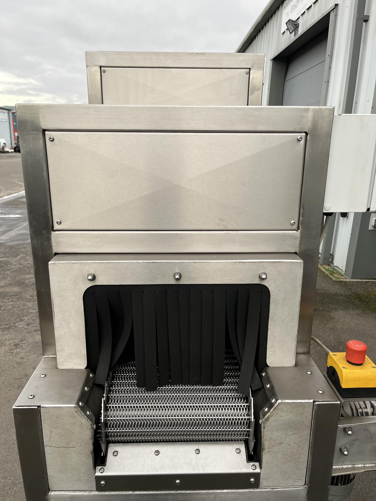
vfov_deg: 67.3
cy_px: 250
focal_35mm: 26
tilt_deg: -15.5
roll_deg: -1.6
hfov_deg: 53.1
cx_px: 188
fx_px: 377
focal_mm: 5.1
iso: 50
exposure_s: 1/355
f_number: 1.6
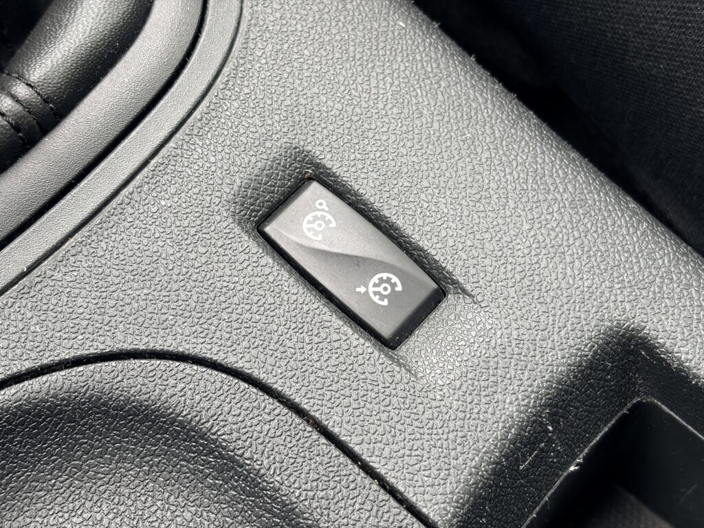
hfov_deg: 36.8
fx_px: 1058
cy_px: 264
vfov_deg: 28.0
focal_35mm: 52
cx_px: 352
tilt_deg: -67.9
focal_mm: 5.96
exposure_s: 1/60
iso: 125
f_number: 1.6
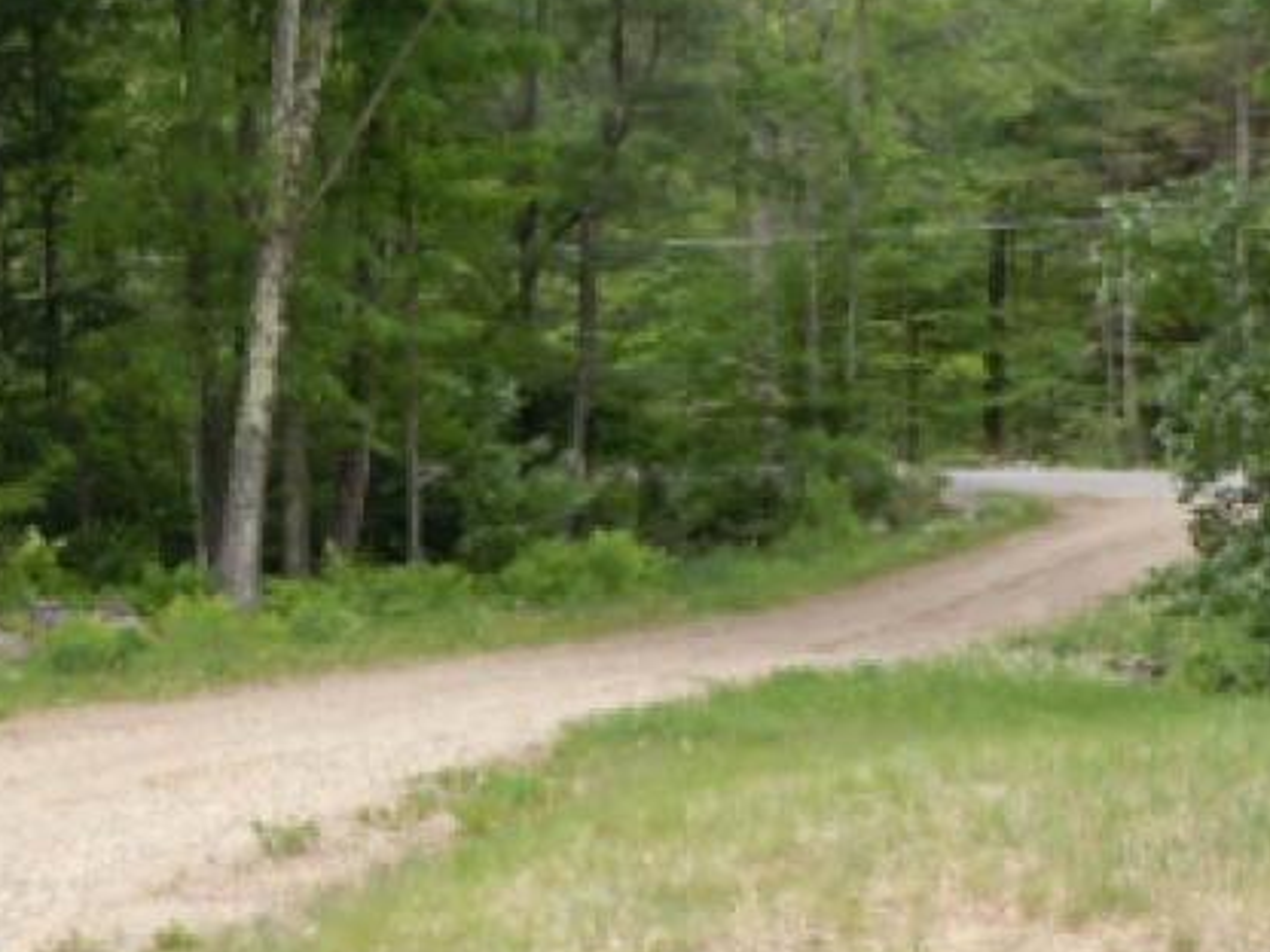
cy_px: 401
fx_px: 2531
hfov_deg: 27.8
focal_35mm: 69
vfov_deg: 21.3
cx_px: 321
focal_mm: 5
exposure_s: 1/250
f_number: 3.7
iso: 100
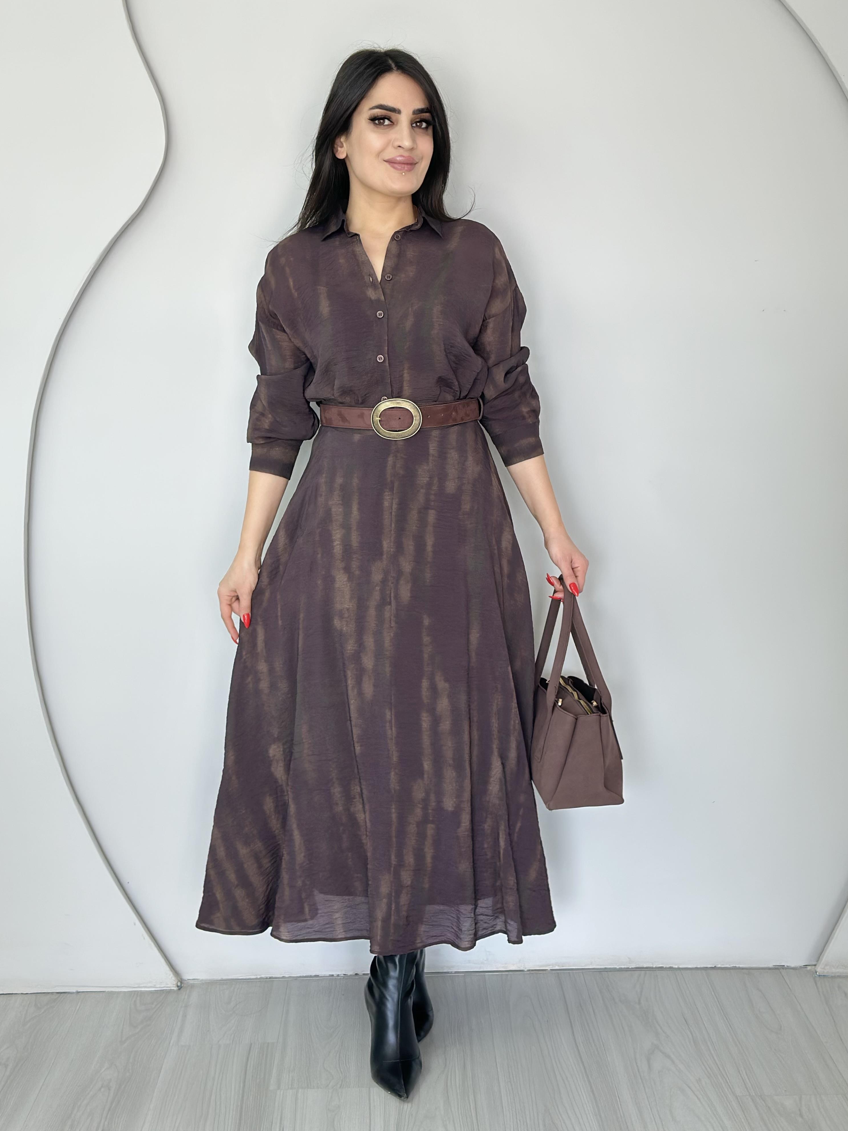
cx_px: 418
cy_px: 566
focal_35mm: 49
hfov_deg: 29.7
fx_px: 1601
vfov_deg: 38.9
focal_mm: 6.86
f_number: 1.78
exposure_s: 1/114
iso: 64
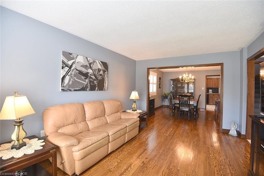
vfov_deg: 73.7
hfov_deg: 96.8
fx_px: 117
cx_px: 132
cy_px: 88
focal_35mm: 16
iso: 200
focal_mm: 16
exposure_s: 1/30
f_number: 4
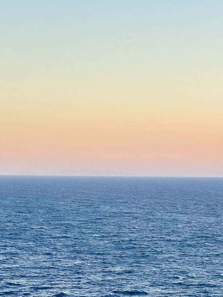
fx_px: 910
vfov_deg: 18.3
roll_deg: -1.3
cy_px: 261
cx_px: 200
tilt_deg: -4.8
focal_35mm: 106
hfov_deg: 13.8
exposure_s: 1/199
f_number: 1.78
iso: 64
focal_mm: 6.86
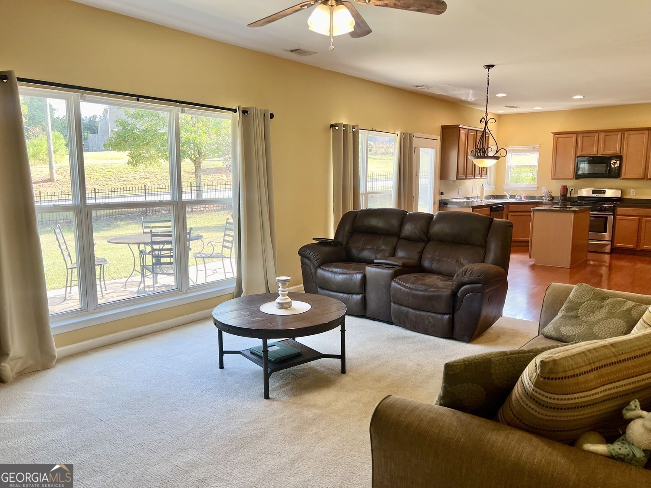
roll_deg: +0.1
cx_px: 326
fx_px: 489
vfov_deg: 53.1
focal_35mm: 26
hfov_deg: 67.3
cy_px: 244
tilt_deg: -8.9
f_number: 1.5
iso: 50
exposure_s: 1/120
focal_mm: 5.7
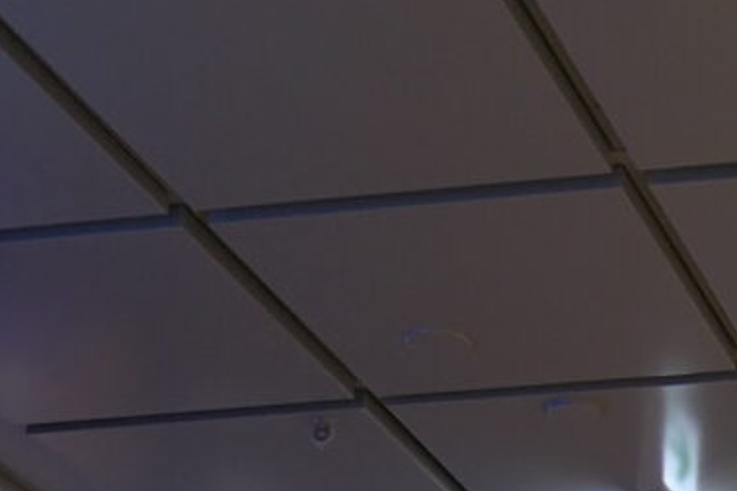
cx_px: 979
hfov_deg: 15.9
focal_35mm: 122
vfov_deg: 9.8
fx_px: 2497
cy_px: 1202
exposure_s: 1/100
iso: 125
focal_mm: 8.8
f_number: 1.4
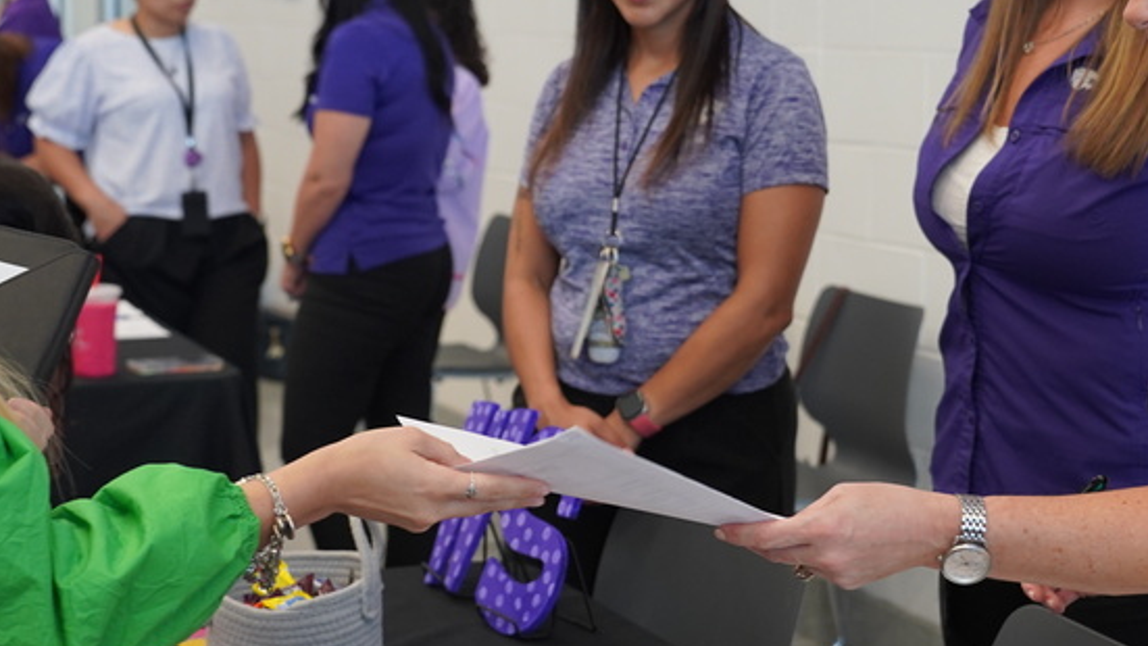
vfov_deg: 16.7
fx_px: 2192
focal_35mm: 72
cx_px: 488
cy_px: 220
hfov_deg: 29.3
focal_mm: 37
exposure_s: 1/160
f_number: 4
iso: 1600
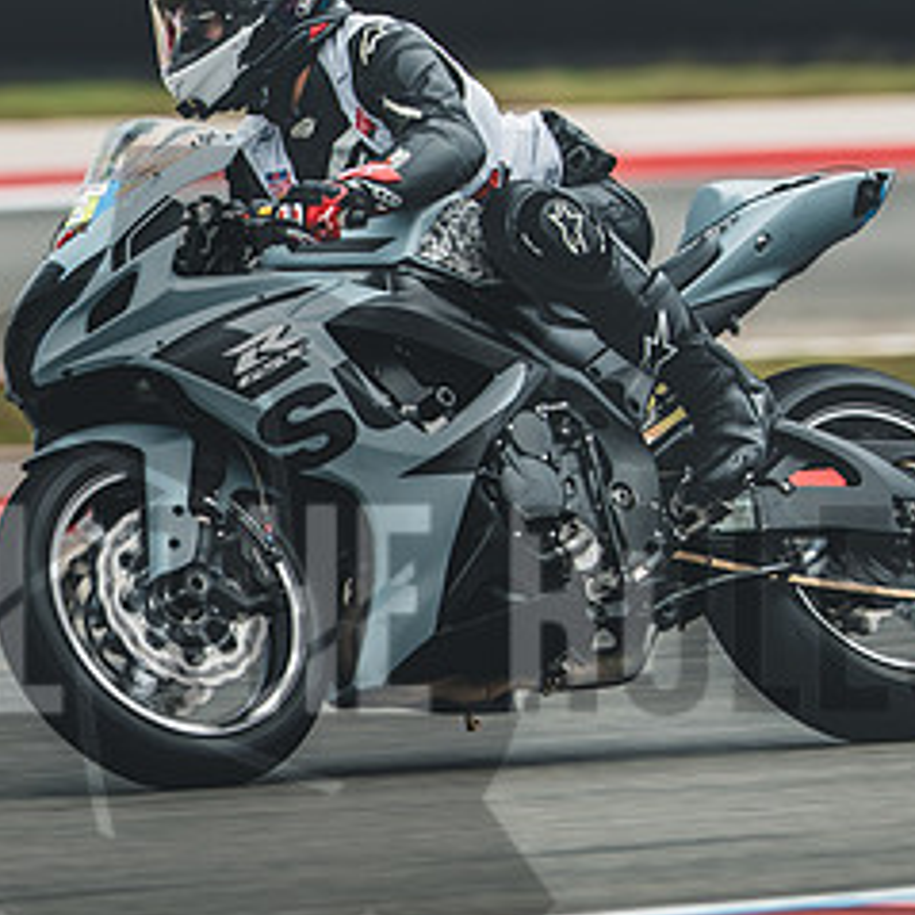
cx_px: 184
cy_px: 614
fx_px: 25928
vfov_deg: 2.0
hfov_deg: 2.0
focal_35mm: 867
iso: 160
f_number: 4.5
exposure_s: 1/320
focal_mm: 280
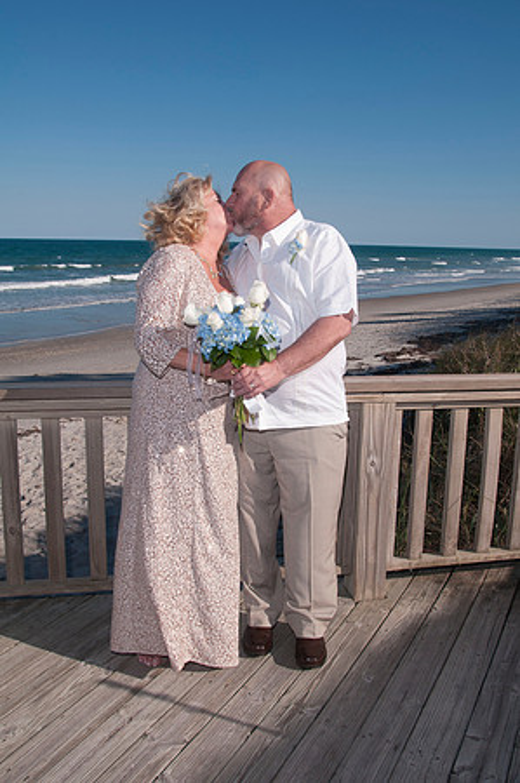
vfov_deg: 57.3
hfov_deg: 39.9
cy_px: 392
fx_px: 717
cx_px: 260
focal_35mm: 33
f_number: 13
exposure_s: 1/250
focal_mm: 22
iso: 100
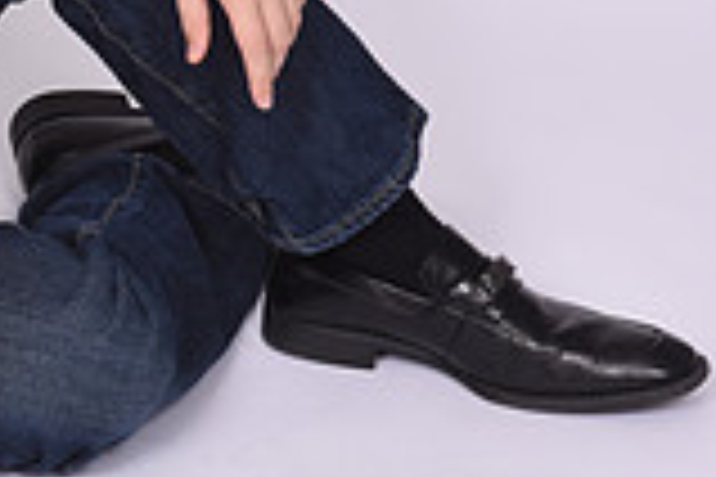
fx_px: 3997
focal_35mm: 201
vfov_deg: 6.8
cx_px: -455
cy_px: -25
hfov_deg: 9.8
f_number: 11
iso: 320
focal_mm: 55
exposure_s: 1/160
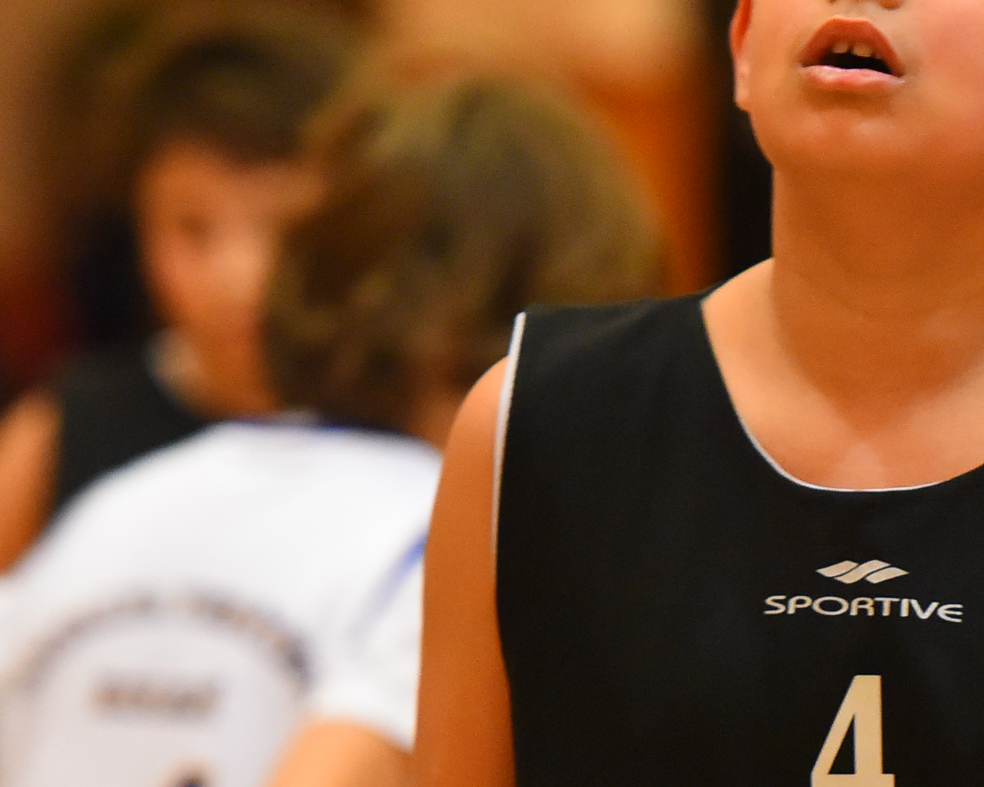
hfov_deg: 3.7
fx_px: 15117
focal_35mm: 519
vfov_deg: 3.0
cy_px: 725
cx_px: 945
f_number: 2.8
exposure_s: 1/200
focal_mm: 150
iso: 4500
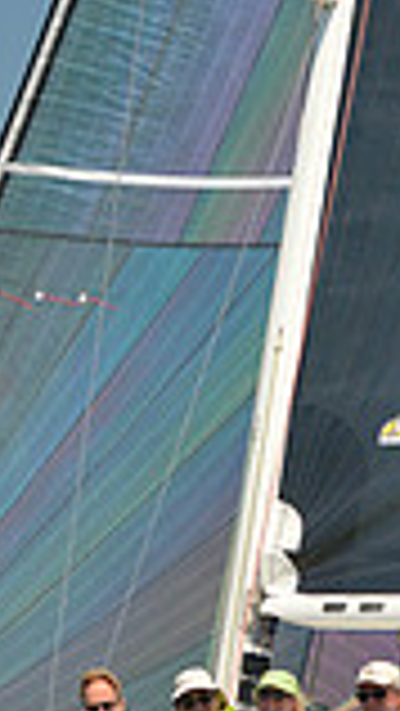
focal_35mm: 270
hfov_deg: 4.5
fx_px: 5086
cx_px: 256
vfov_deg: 8.0
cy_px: 619
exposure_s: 1/640
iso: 200
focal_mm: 70
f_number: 5
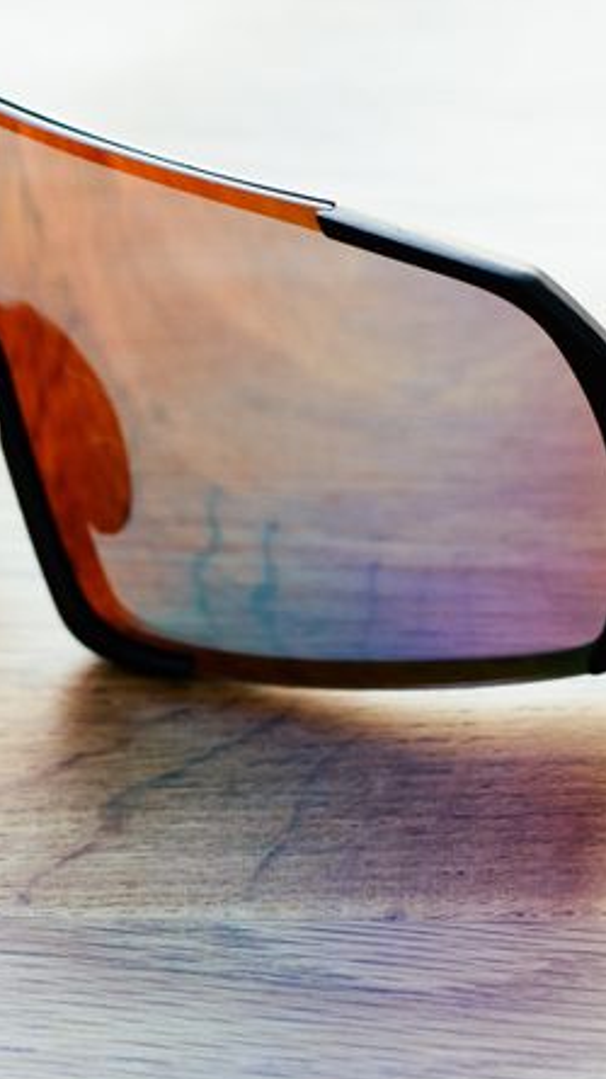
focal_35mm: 256
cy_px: 249
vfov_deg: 8.4
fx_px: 7320
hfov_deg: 4.7
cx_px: 494
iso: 800
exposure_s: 1/125
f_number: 5
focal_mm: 85
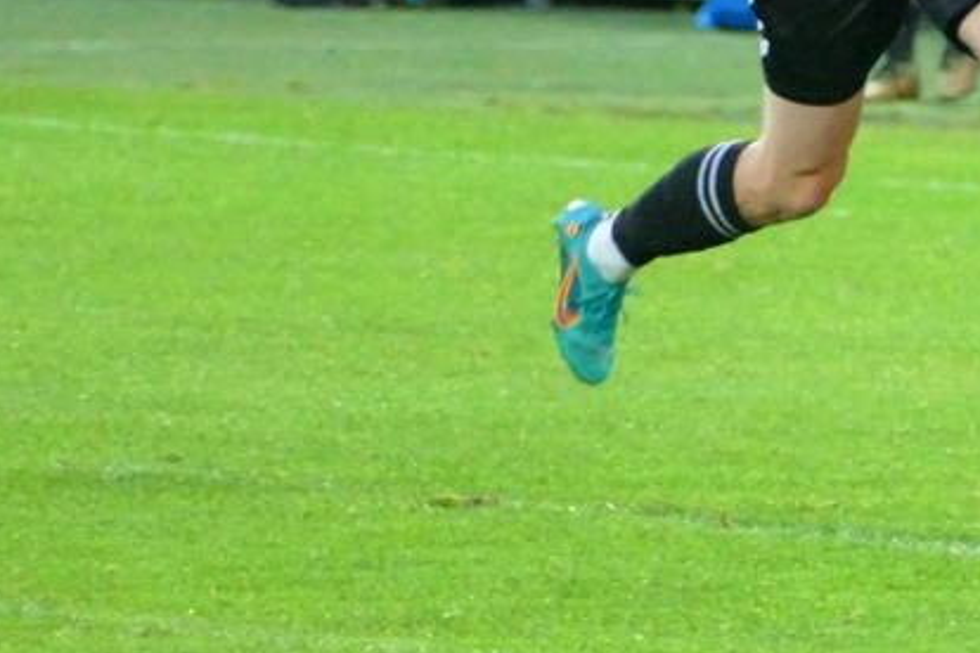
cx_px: 1266
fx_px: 30269
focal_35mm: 1112
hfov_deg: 1.9
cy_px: -160
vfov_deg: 1.2
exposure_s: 1/500
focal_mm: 146
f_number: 4
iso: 2500
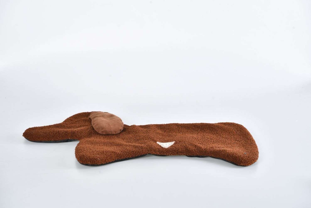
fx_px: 562
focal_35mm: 65
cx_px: 156
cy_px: 104
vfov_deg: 20.9
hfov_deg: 30.9
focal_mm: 65
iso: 320
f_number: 10
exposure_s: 1/125
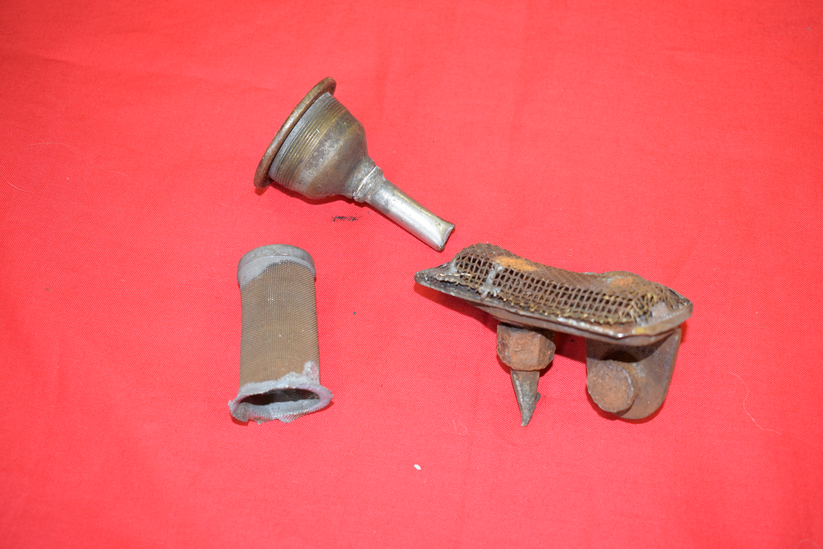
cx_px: 412
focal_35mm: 45
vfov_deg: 29.9
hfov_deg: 43.6
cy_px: 274
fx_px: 1029
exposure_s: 1/60
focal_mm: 30
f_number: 5.6
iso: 800
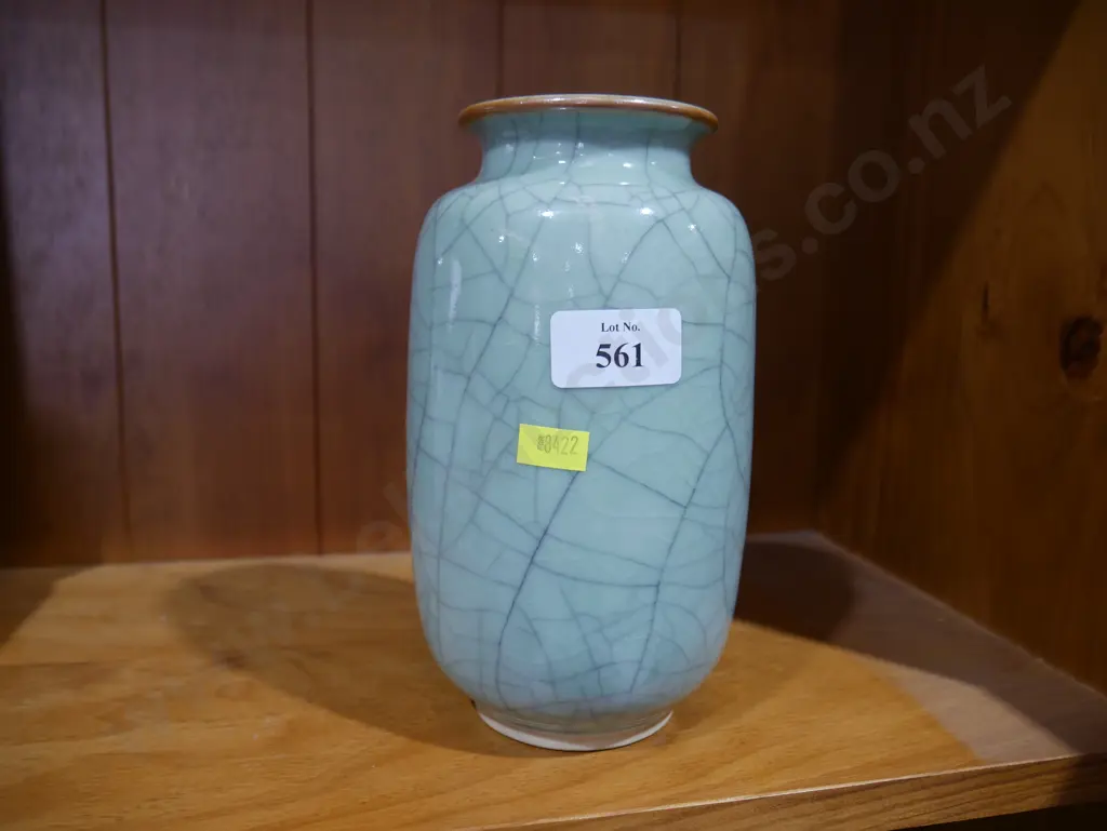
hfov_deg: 63.4
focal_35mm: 28
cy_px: 416
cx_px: 554
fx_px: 896
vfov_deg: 49.8
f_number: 3.5
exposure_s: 1/60
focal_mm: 14
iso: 400
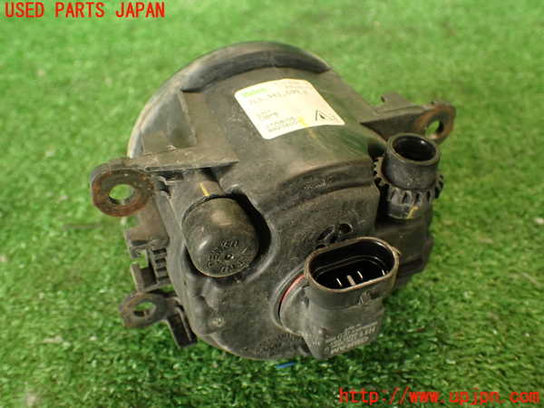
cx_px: 272
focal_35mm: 32
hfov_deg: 56.8
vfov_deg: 44.2
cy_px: 204
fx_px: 503
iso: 250
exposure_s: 1/30
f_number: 2.4
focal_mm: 5.79
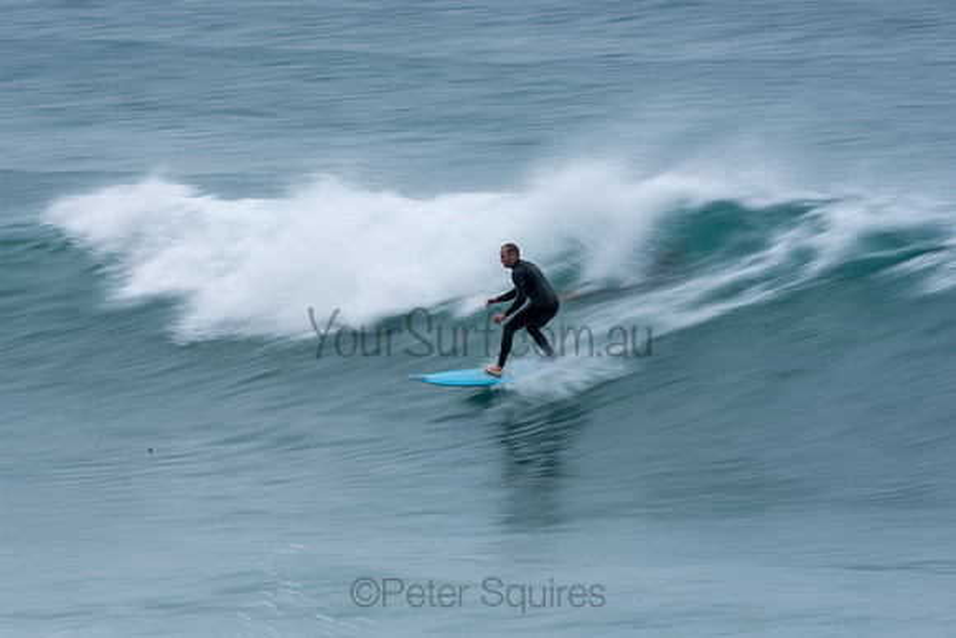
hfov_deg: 2.7
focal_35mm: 750
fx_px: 19920
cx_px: 478
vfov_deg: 1.8
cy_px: 319
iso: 100
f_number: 22
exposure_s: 1/25
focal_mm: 500
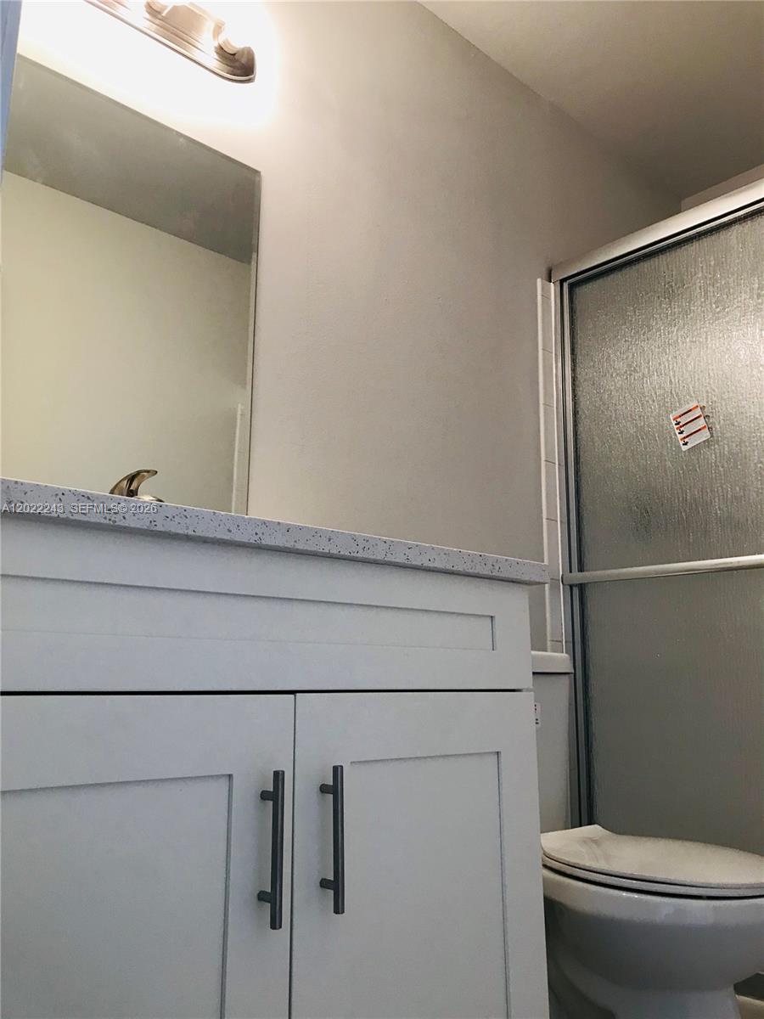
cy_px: 510
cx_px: 382
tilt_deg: +11.8
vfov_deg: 63.4
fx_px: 824
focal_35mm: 28
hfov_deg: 49.7
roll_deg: +0.4
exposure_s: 1/30
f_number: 1.8
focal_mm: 3.99
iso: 32
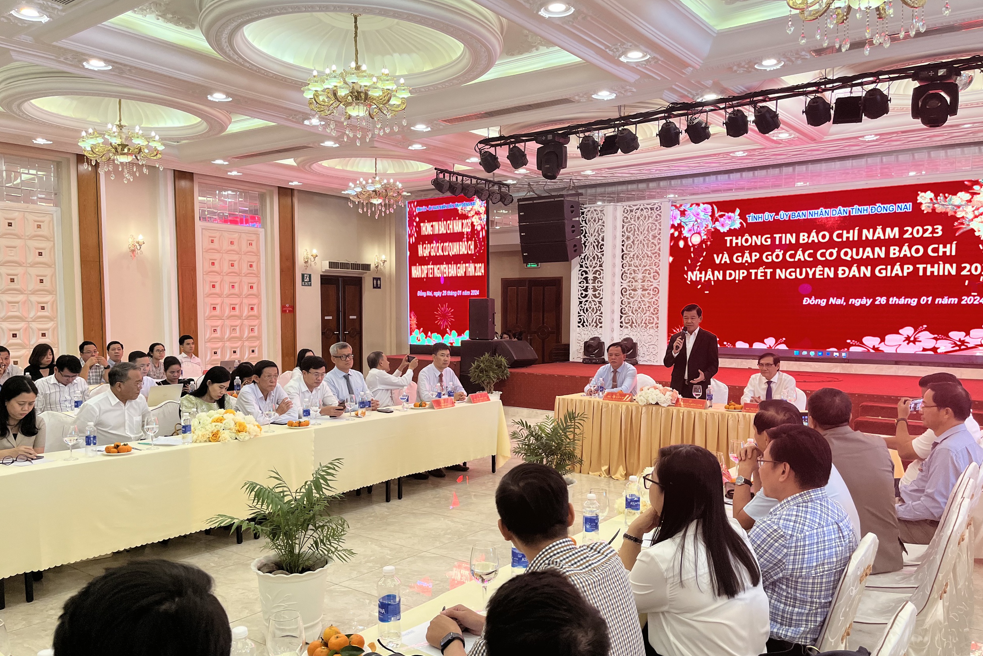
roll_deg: -0.5
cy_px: 364
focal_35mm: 28
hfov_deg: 65.5
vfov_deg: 46.3
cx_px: 493
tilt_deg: -5.0
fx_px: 764
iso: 125
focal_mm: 5.1
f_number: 1.6
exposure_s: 1/100
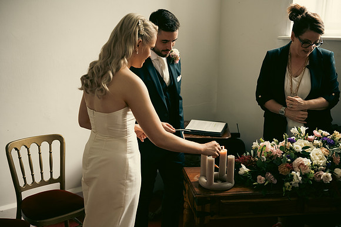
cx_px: 170
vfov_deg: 30.5
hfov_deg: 44.5
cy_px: 114
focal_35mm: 44
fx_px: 417
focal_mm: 44
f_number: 3.5
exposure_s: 1/160
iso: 800
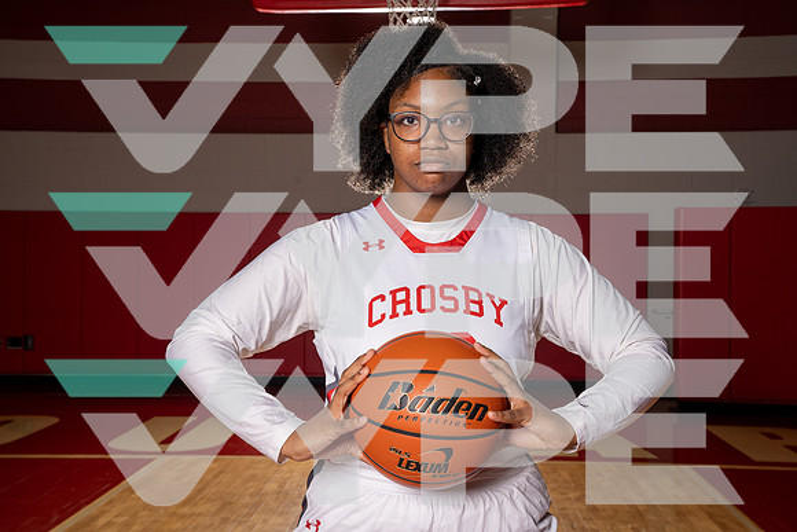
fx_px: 974
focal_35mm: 44
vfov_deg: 30.5
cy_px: 266
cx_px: 398
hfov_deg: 44.5
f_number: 9
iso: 400
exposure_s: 1/250
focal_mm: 44
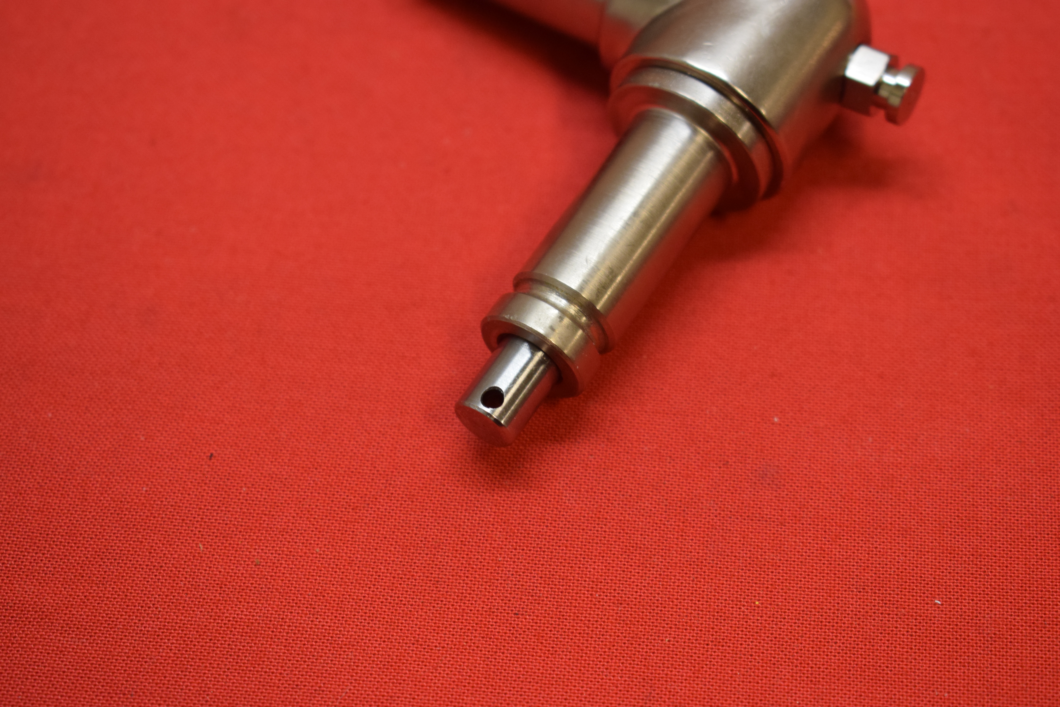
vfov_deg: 17.5
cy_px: 354
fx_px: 2297
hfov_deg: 26.0
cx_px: 530
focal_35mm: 78
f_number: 5.6
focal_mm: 52
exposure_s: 1/60
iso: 800
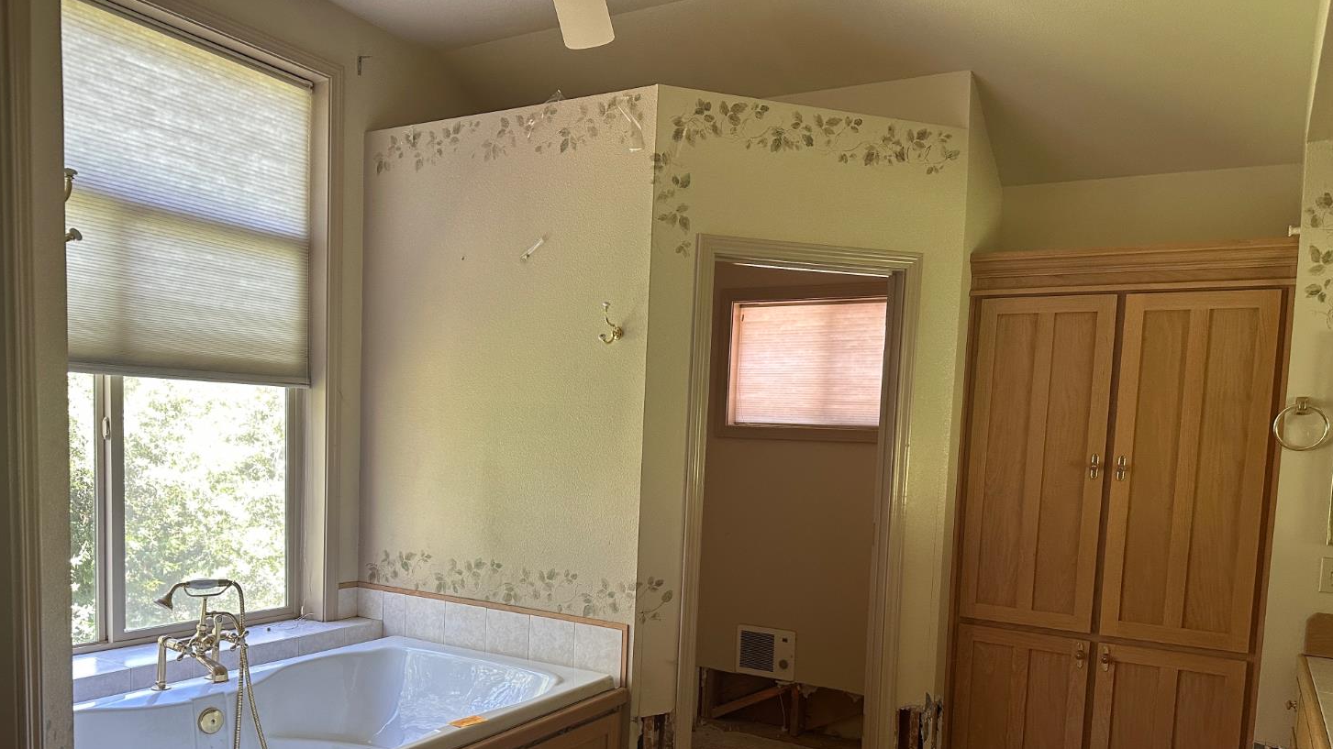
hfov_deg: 69.9
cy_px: 513
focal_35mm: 27
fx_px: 954
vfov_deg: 42.2
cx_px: 679
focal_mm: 6.86
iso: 250
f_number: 1.78
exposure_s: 1/106
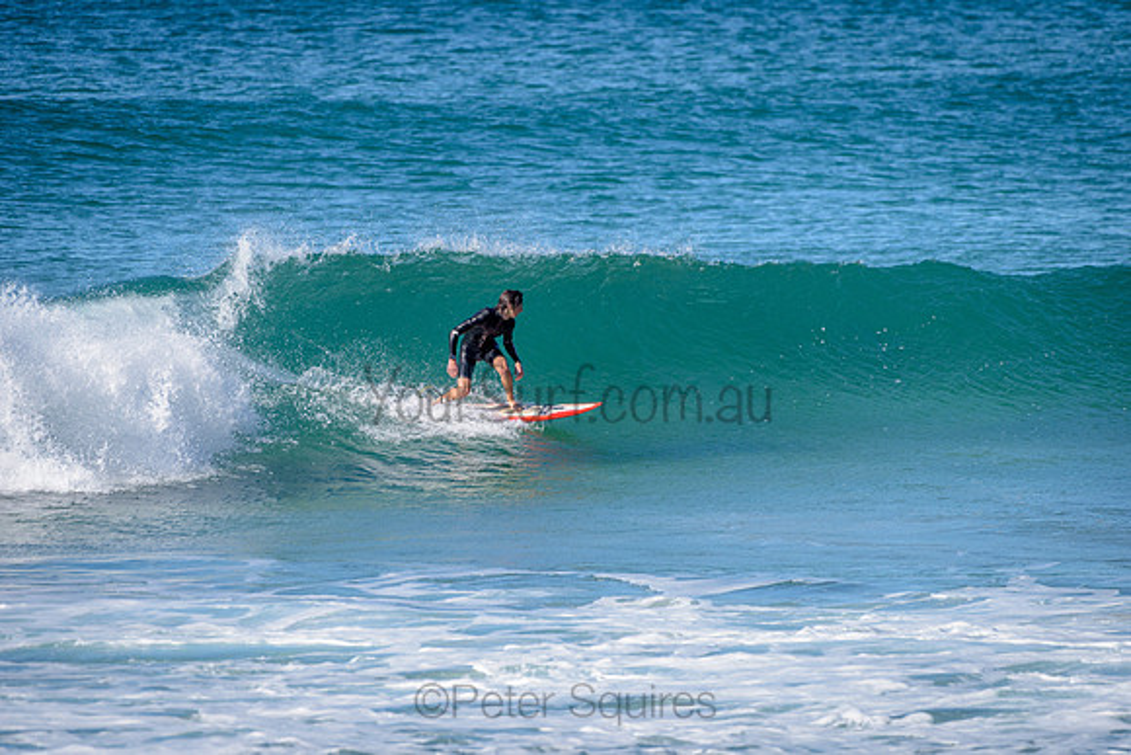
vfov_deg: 2.8
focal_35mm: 500
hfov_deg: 4.1
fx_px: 15711
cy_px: 378
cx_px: 566
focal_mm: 500
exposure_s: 1/2000
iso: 220
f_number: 5.6
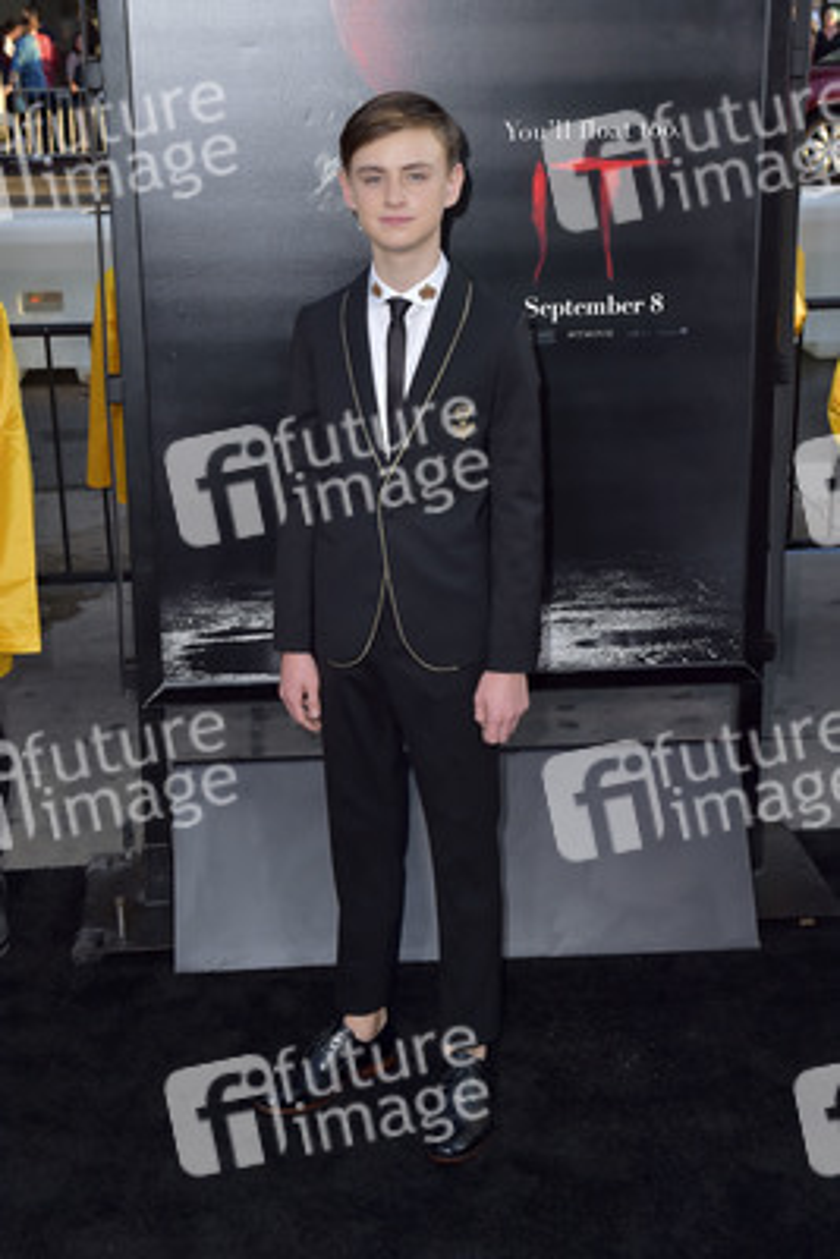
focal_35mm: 48
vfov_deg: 41.1
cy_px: 630
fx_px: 1678
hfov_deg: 28.1
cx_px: 420
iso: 640
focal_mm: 48
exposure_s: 1/250
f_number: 6.3
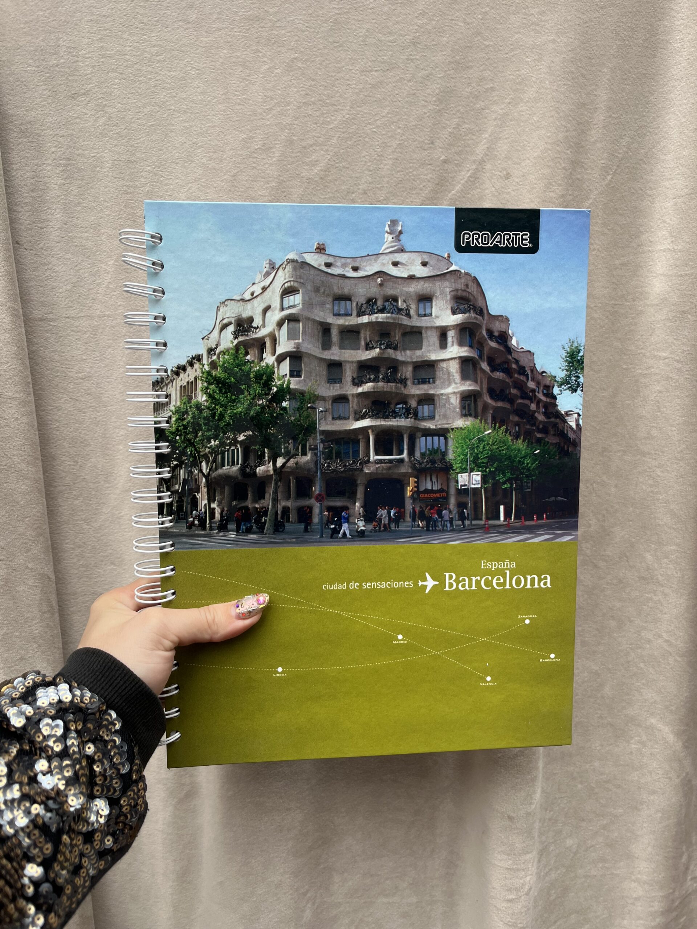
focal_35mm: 26
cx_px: 348
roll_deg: +2.2
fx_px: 698
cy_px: 464
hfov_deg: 53.1
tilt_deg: -7.3
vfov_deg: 67.3
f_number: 1.6
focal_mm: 5.1
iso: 40
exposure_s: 1/286
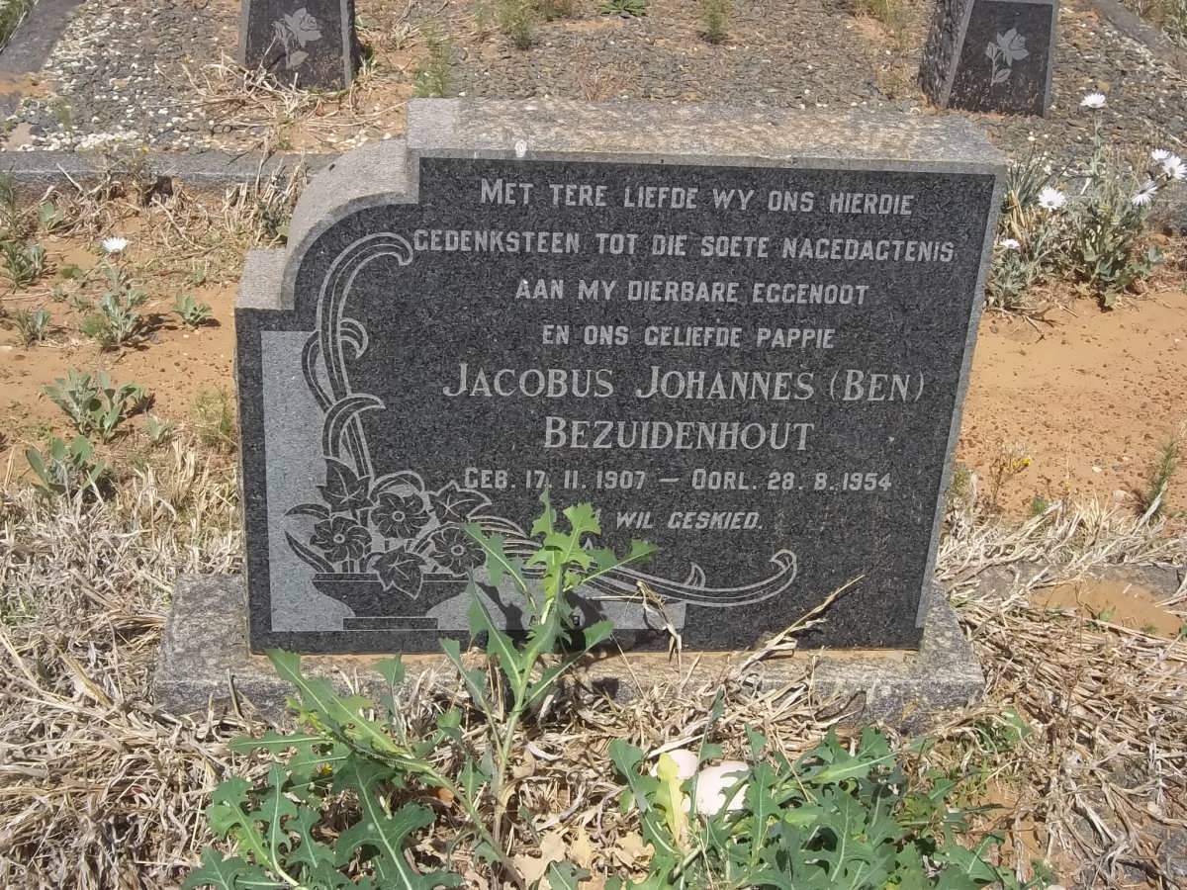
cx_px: 594
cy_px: 445
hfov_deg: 38.2
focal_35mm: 50
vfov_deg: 29.1
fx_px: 1715
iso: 80
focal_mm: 8.8
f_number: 7
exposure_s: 1/320
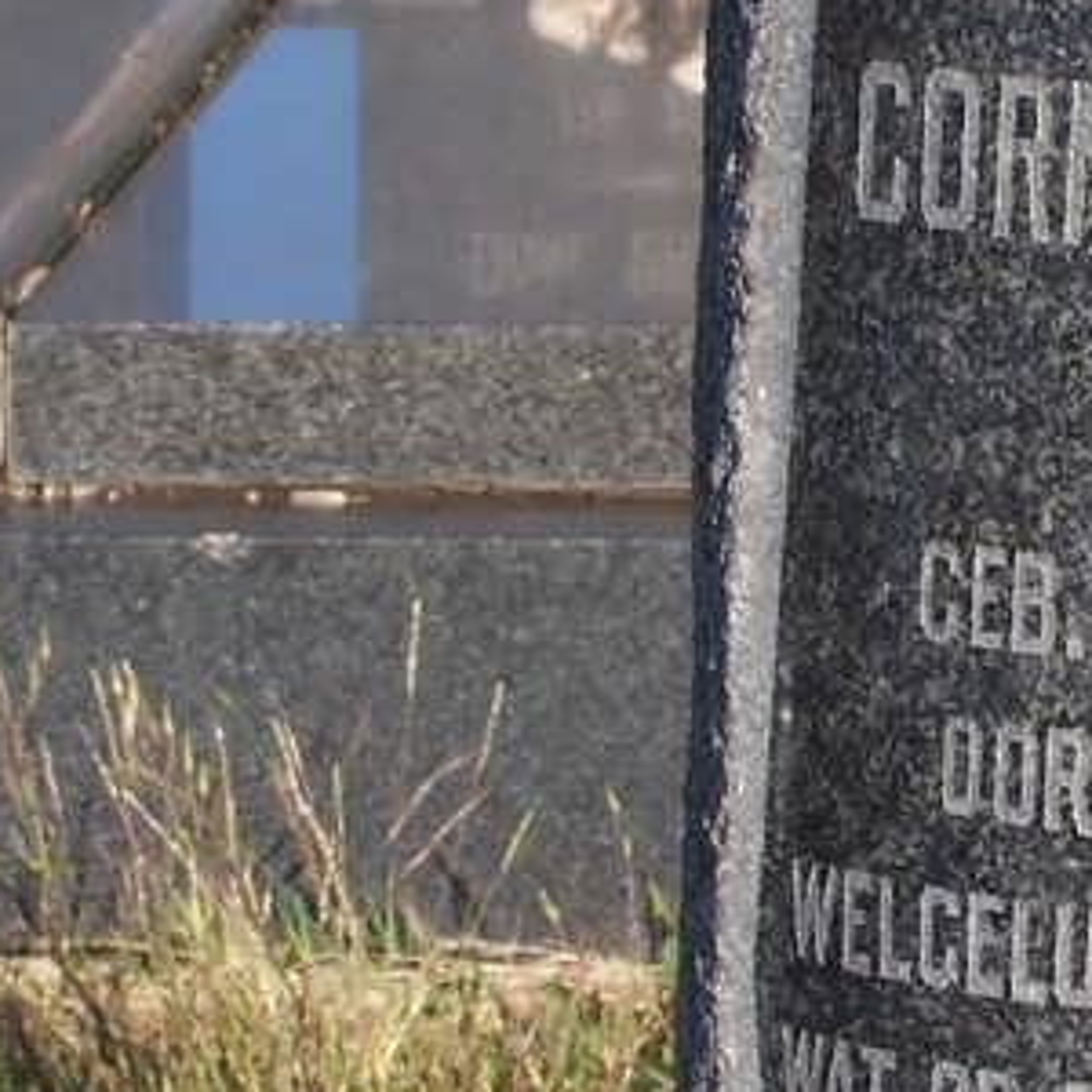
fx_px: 8708
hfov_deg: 7.1
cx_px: 1682
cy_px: 269
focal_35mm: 244
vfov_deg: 7.2
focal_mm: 11.5
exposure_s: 1/500
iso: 80
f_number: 4.5
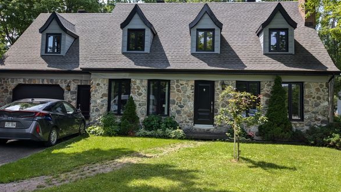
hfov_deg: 64.3
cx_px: 170
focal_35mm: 30
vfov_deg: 39.0
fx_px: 271
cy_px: 93
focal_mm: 4.38
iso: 49
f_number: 1.73
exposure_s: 1/806
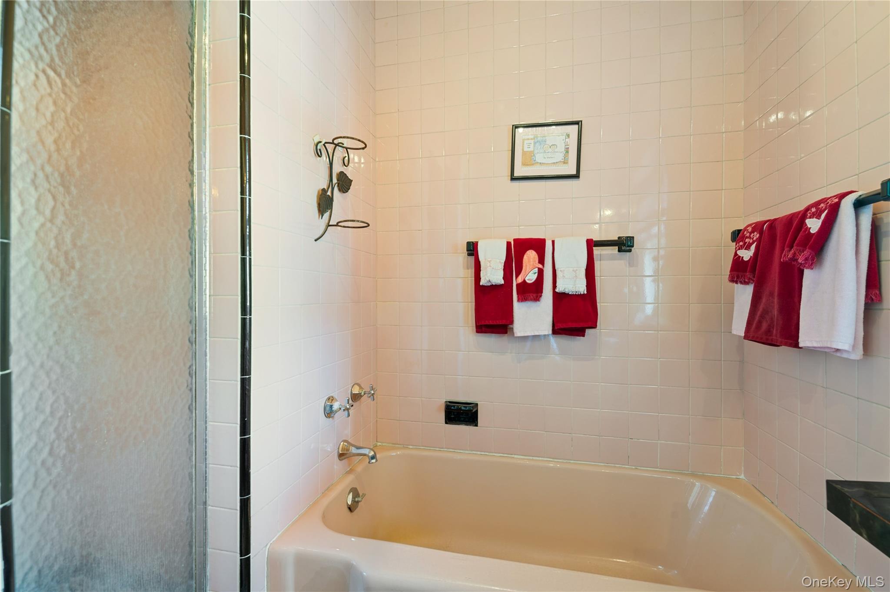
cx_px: 445
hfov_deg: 100.4
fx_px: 371
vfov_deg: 77.2
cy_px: 296
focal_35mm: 15
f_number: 8
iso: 500
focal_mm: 15
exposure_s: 1/2
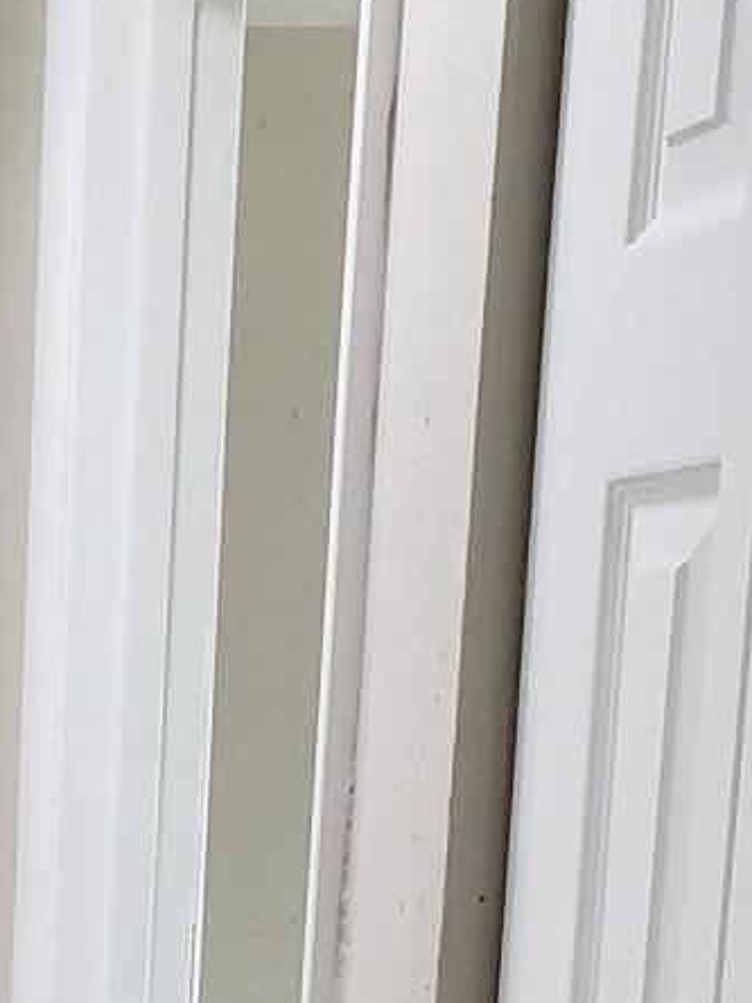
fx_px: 3389
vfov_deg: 14.7
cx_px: -406
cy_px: 1809
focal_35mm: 117
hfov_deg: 12.0
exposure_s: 1/60
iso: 250
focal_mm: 4.3
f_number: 2.4
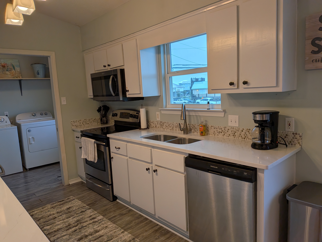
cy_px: 121
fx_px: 223
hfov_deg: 71.6
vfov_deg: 56.8
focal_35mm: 24
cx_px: 161
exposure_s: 1/453
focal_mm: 4.53
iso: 31
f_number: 1.7
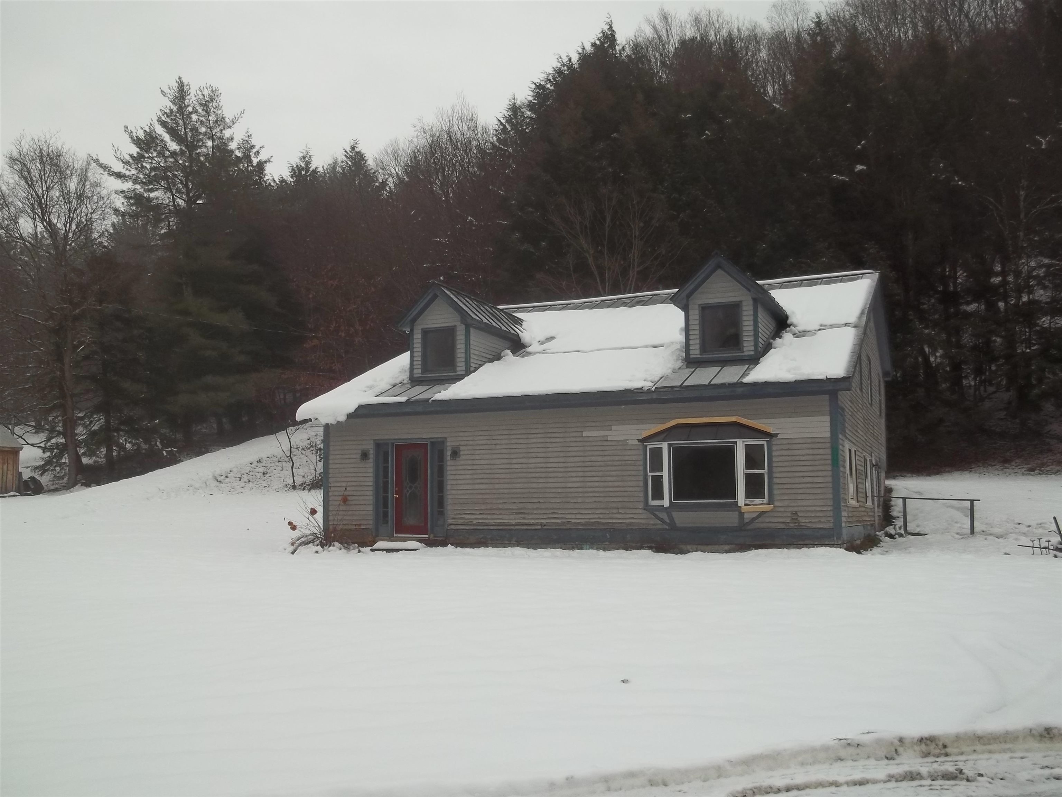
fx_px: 1012
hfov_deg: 55.4
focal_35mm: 33
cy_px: 398
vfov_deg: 42.9
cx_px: 531
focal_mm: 5.9
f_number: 3.3
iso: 64
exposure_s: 1/200
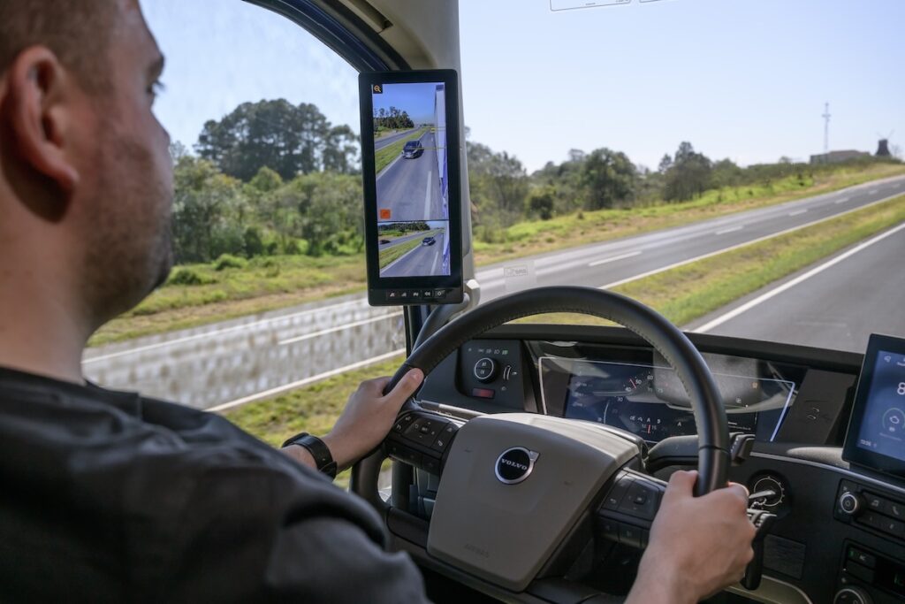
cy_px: 302
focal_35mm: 34
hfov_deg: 55.1
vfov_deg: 38.4
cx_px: 452
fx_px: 867
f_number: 6.3
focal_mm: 34.5
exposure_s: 1/160
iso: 200
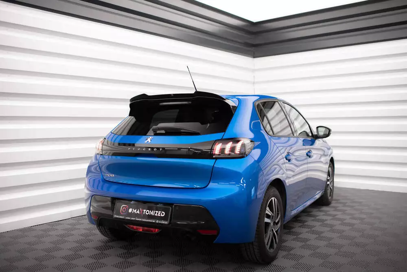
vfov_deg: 37.9
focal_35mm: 35
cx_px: 204
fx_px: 396
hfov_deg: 54.4
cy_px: 136
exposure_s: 1/100
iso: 1000
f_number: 2.5
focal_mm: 35
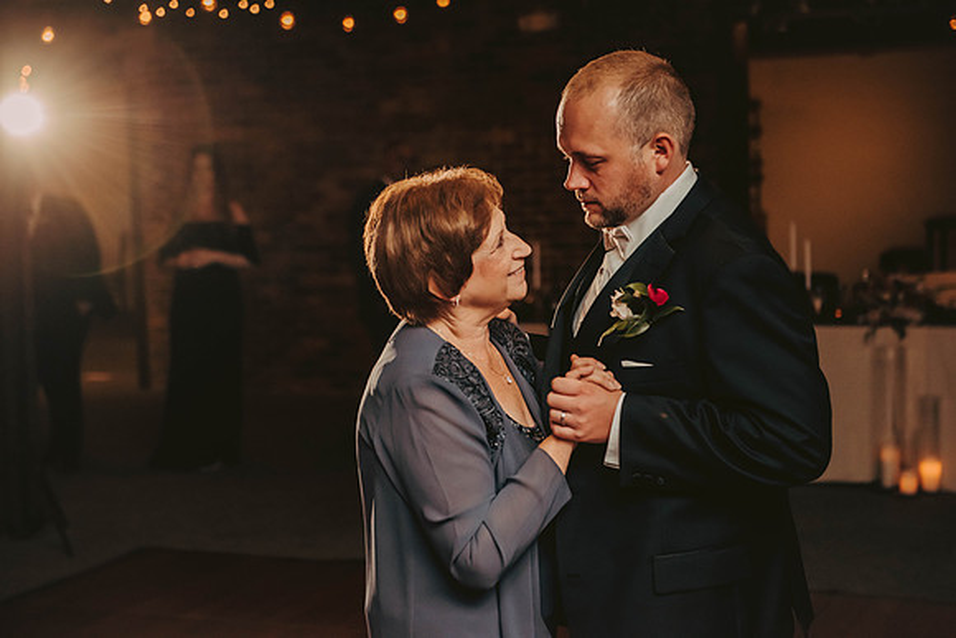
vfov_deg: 19.5
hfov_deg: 28.8
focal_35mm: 70
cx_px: 478
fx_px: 1859
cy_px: 319
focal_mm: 70
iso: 2000
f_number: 3.2
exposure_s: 1/200
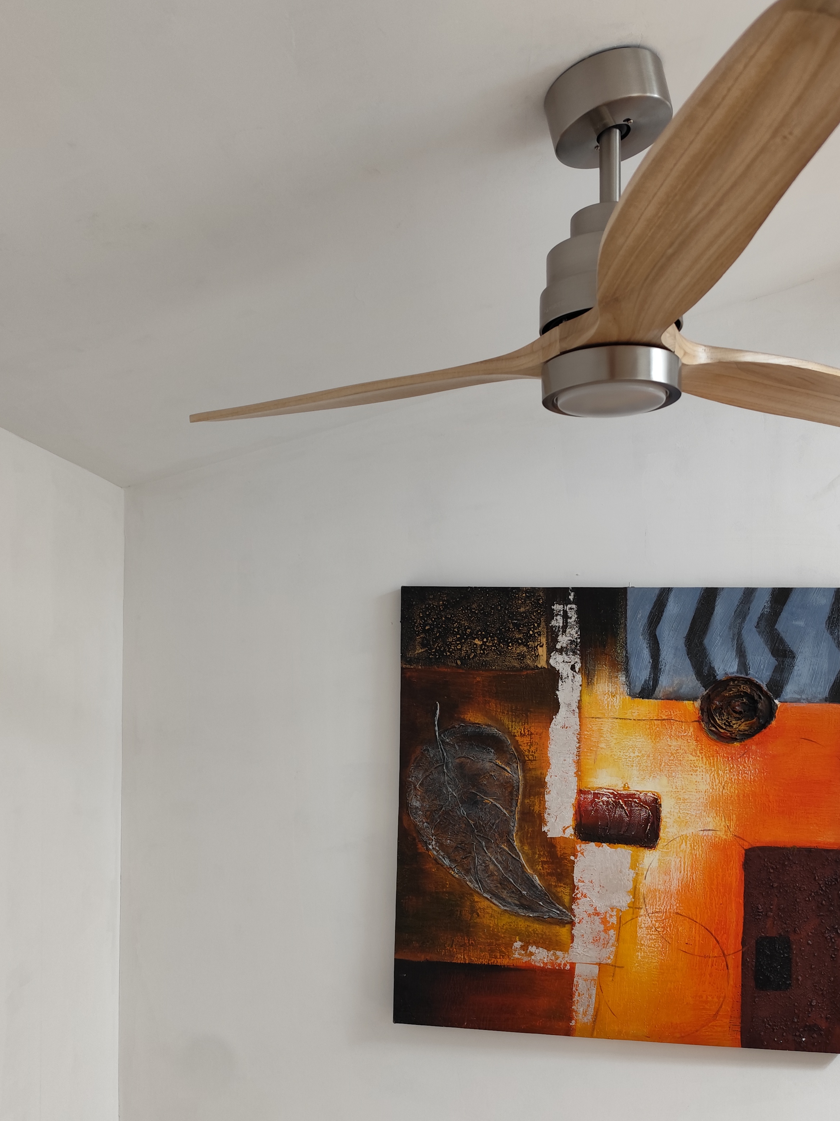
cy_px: 695
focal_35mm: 30
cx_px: 474
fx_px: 971
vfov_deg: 59.3
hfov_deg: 46.7
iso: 640
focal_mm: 6.19
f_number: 1.65
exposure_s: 1/50
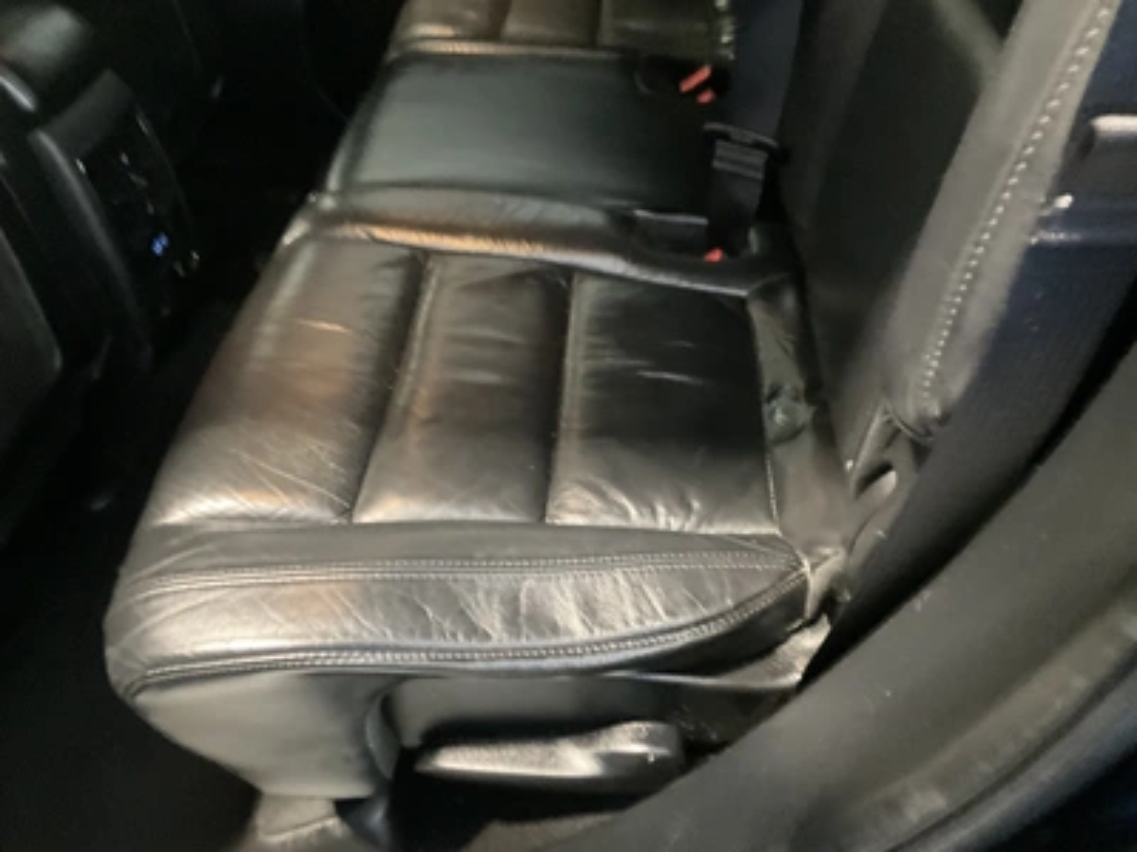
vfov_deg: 48.2
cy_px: 426
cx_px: 568
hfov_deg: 61.7
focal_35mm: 29
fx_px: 953
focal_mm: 3
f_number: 1.8
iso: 640
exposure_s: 1/24
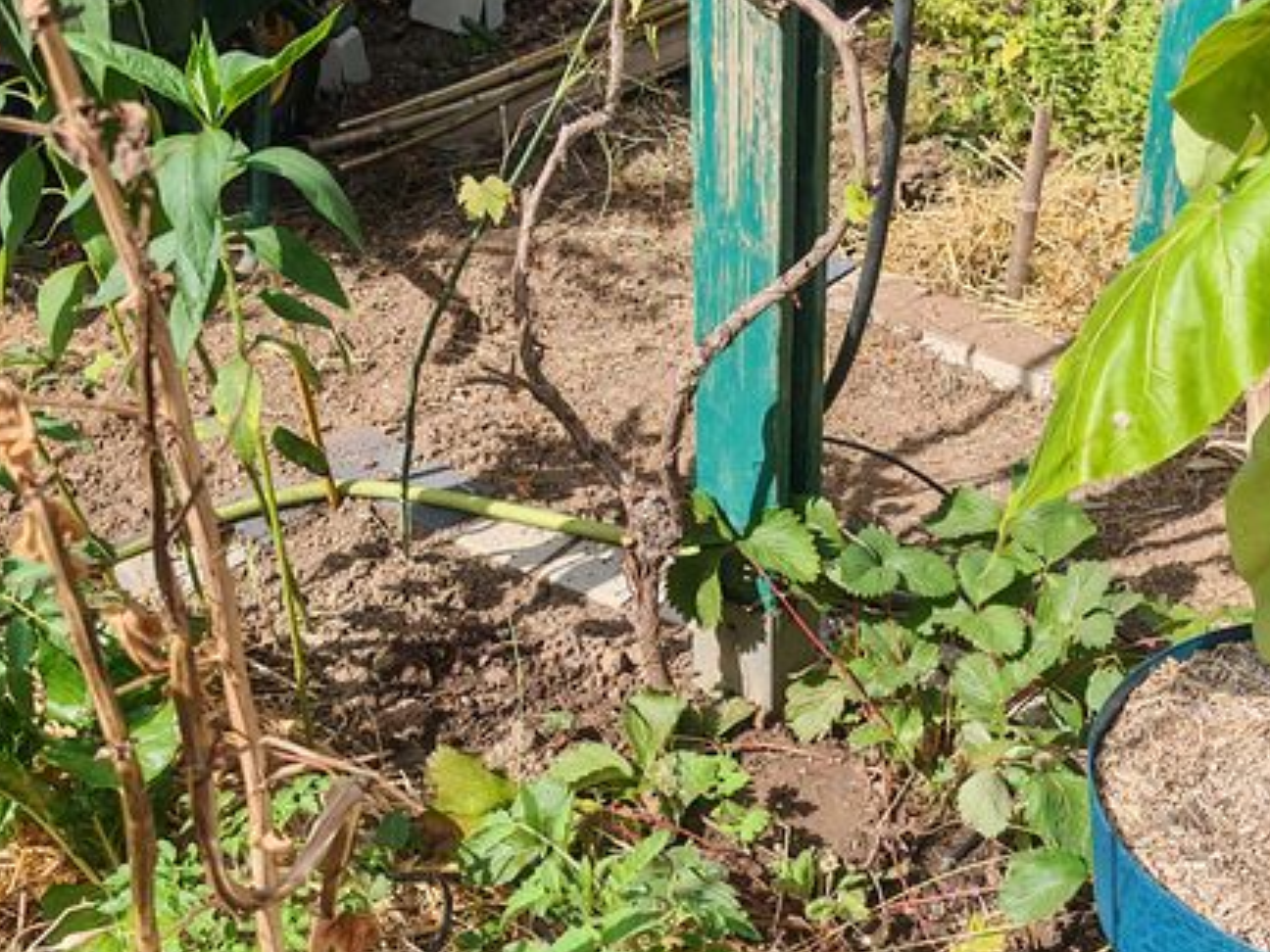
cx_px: 711
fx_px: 1834
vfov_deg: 29.0
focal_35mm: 50
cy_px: 607
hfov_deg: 38.1
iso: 100
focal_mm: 6.83
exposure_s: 1/5200
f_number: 2
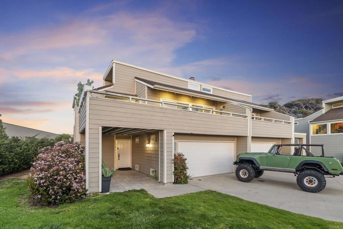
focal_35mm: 16
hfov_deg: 96.7
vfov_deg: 73.8
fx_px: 153
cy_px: 114
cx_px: 172
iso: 800
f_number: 7.1
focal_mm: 16
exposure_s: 1/3
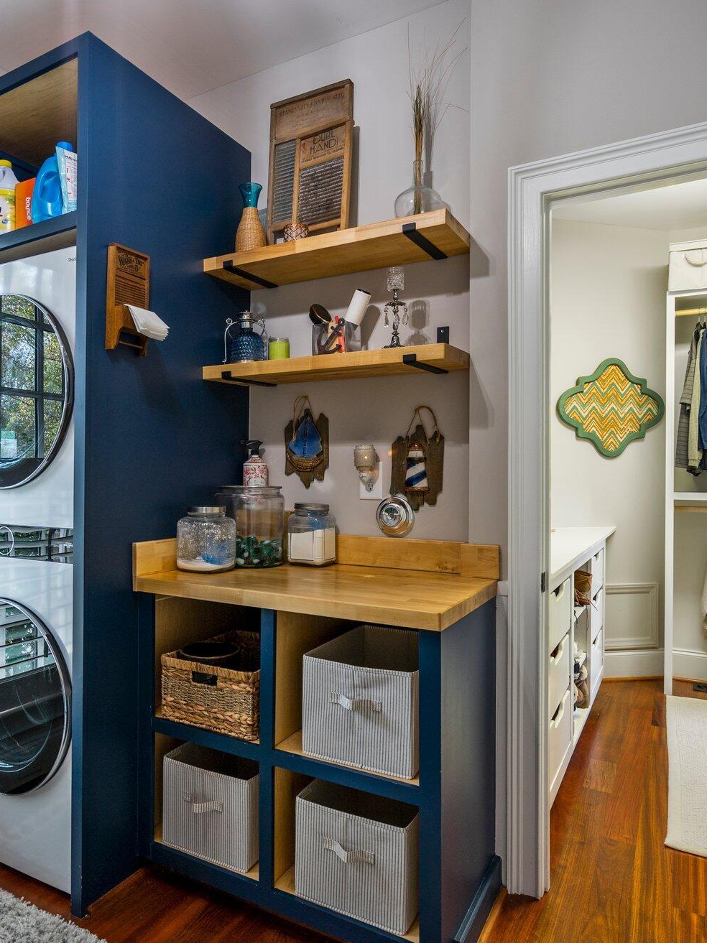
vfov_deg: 71.6
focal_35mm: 24
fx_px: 654
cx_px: 249
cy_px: 466
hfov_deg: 55.9
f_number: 4
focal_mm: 16
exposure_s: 1/20
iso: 100
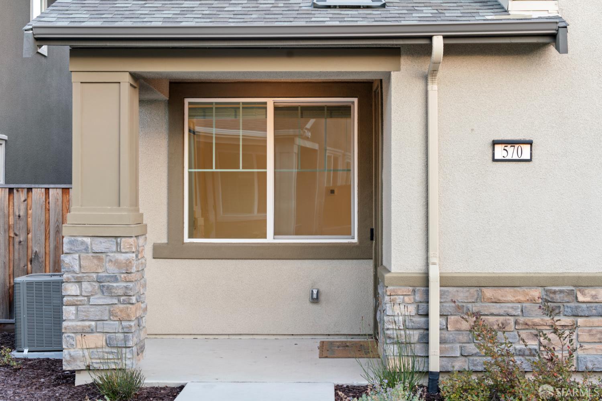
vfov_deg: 25.5
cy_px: 200
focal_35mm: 53
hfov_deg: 37.5
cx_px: 301
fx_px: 886
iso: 320
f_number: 7.1
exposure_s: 1/10
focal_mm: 53
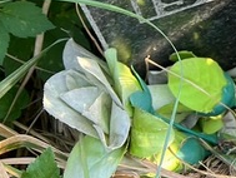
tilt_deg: -50.5
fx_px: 750
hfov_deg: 15.3
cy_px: -188
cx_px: 431
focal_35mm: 110
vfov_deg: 11.9
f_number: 1.5
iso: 64
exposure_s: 1/136
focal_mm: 5.7
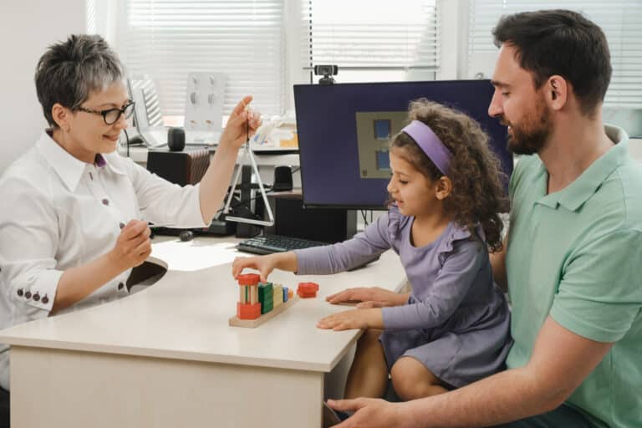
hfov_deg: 37.5
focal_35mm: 53
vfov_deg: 25.5
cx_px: 321
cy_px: 214
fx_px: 945
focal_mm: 35
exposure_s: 1/125
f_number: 6.4
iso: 640
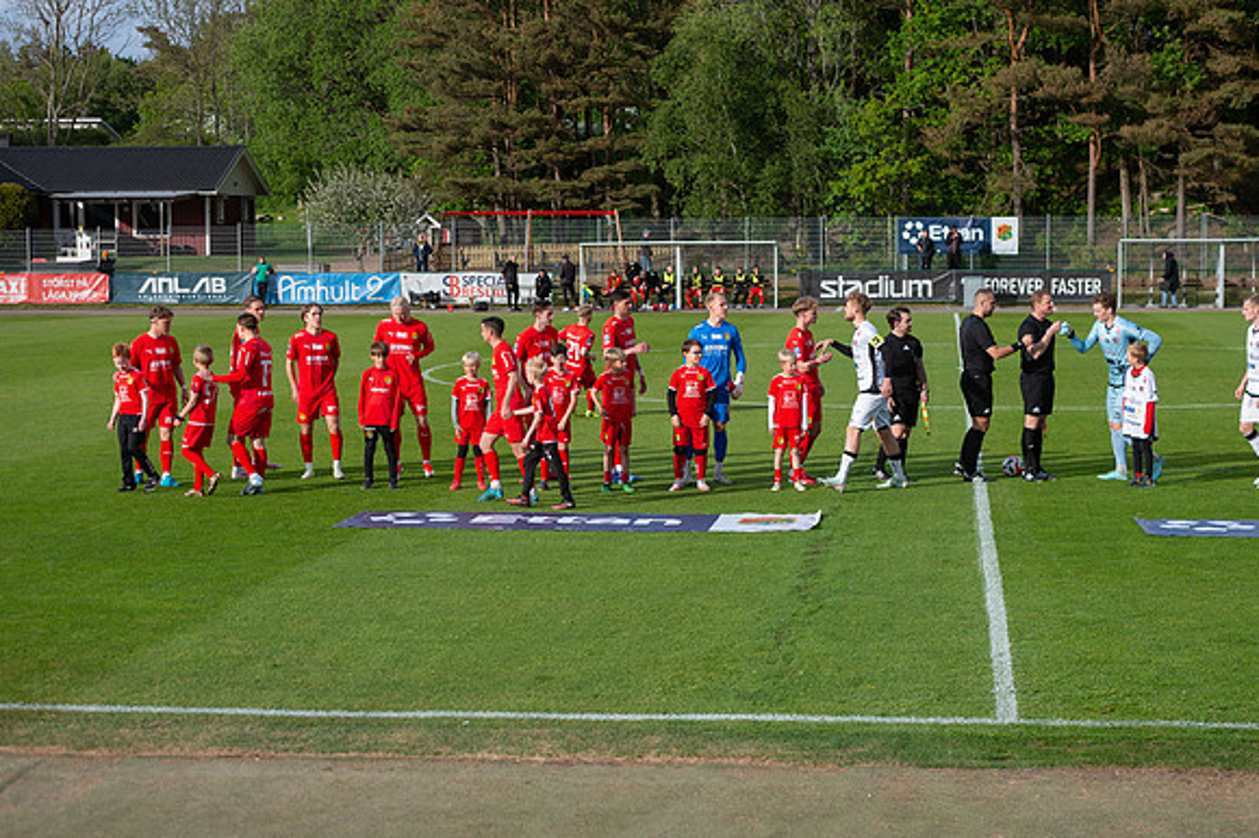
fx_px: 2541
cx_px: 630
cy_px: 419
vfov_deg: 18.7
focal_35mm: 73
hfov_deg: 27.8
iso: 100
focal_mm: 70
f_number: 4
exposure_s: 1/640
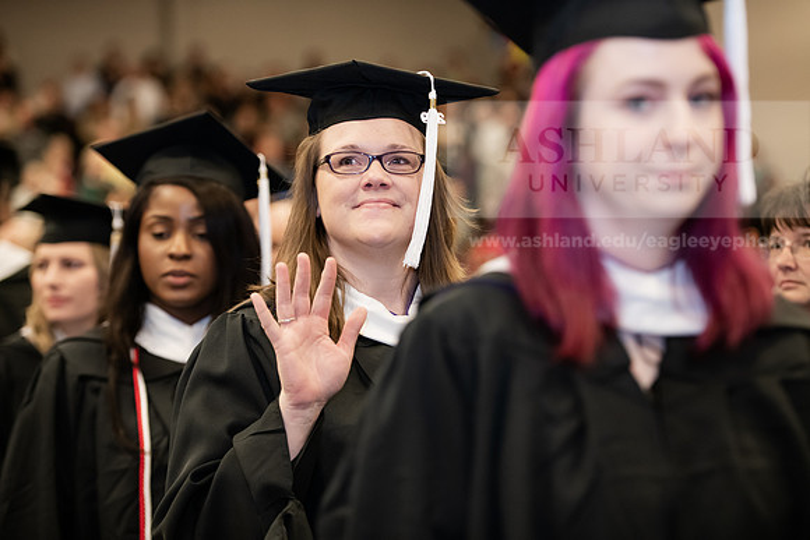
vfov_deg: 13.4
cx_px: 405
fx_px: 2295
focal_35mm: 102
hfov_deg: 20.0
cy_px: 270
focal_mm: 102
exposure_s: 1/200
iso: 2000
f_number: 3.2
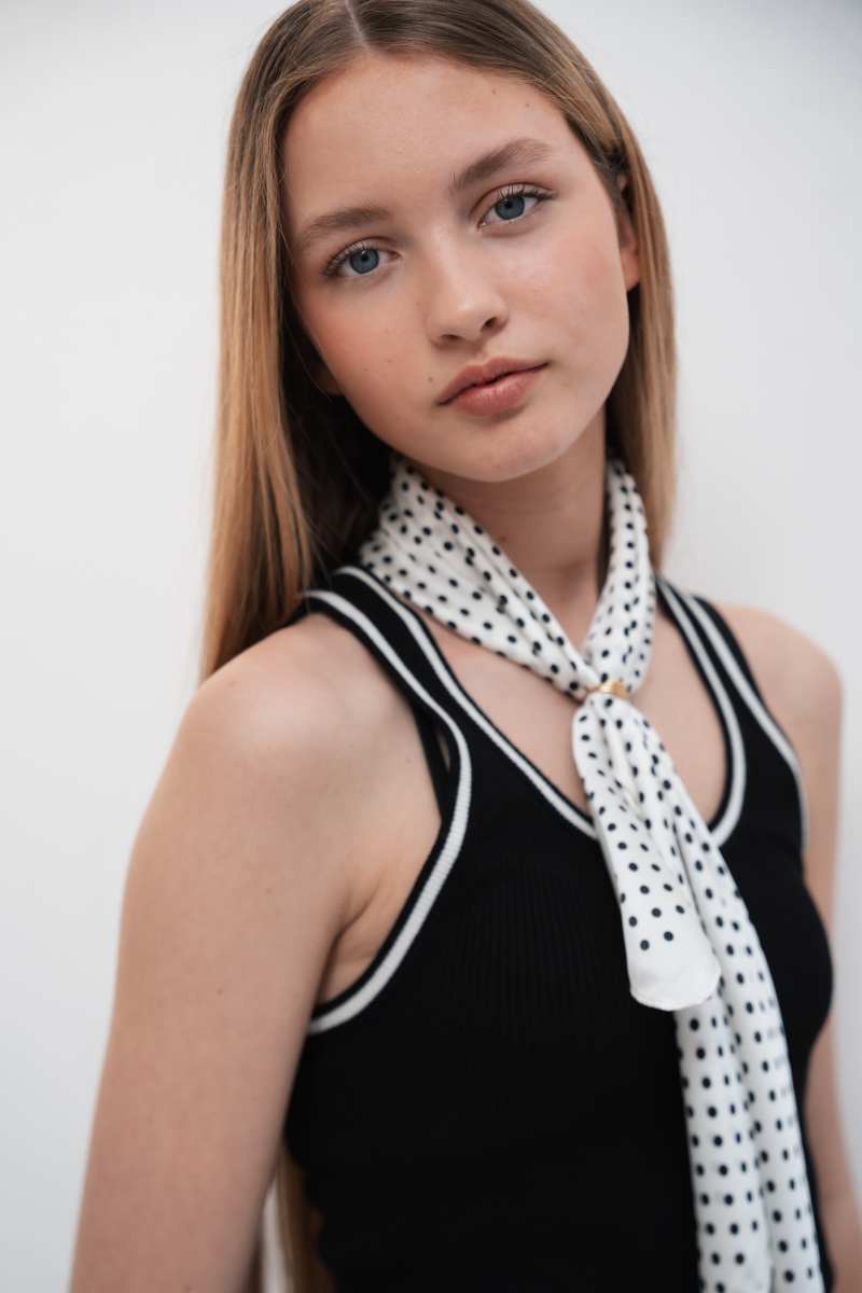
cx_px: 431
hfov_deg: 22.5
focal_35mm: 60
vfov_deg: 33.2
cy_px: 646
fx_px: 2169
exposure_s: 1/250
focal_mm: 60.4
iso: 125
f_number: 4
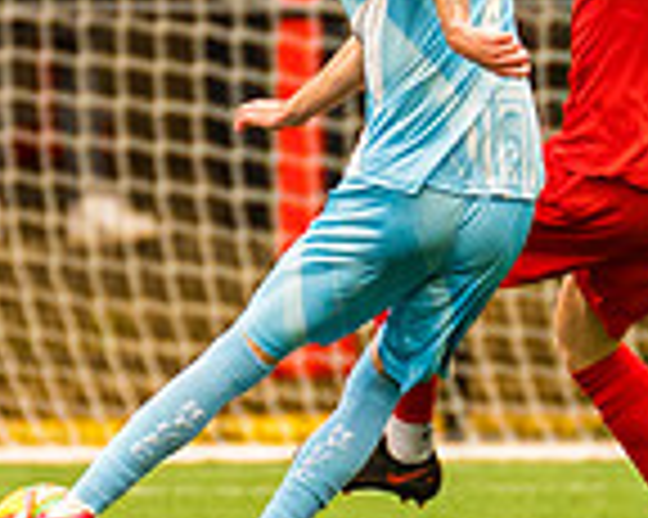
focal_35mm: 2388
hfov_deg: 0.8
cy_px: 250
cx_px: 483
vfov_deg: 0.6
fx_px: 45767
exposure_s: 1/1600
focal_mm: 300
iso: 1600
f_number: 2.8
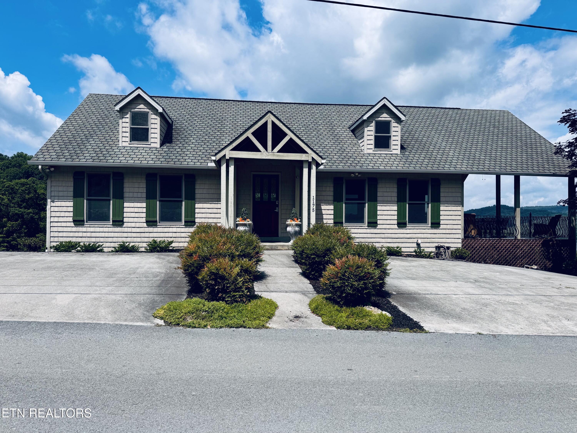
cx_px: 288
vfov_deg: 56.8
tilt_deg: +0.5
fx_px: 400
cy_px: 216
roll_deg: -0.1
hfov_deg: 71.6
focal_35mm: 24
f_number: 1.78
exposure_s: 1/7092
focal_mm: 6.76
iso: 80
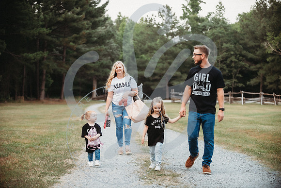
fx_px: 611
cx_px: 140
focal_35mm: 78
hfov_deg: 25.9
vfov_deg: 17.4
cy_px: 94
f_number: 2.8
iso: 1000
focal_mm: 78
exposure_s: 1/250
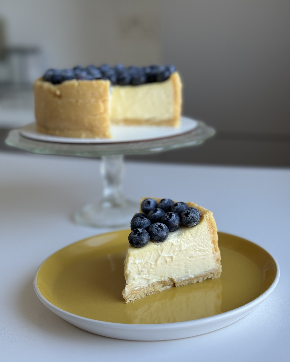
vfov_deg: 36.6
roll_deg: +1.6
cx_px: 145
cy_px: 190
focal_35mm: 51
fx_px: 547
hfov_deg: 29.7
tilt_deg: -16.0
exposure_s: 1/166
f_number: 1.78
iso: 50
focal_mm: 6.76
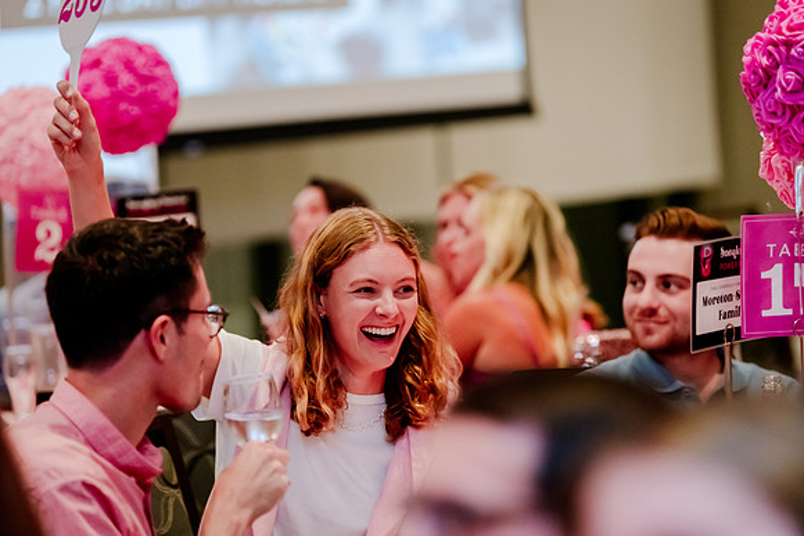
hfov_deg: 11.4
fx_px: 4010
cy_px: 295
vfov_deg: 7.7
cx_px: 362
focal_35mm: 179
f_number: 2.8
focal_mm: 160
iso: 4000
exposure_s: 1/250
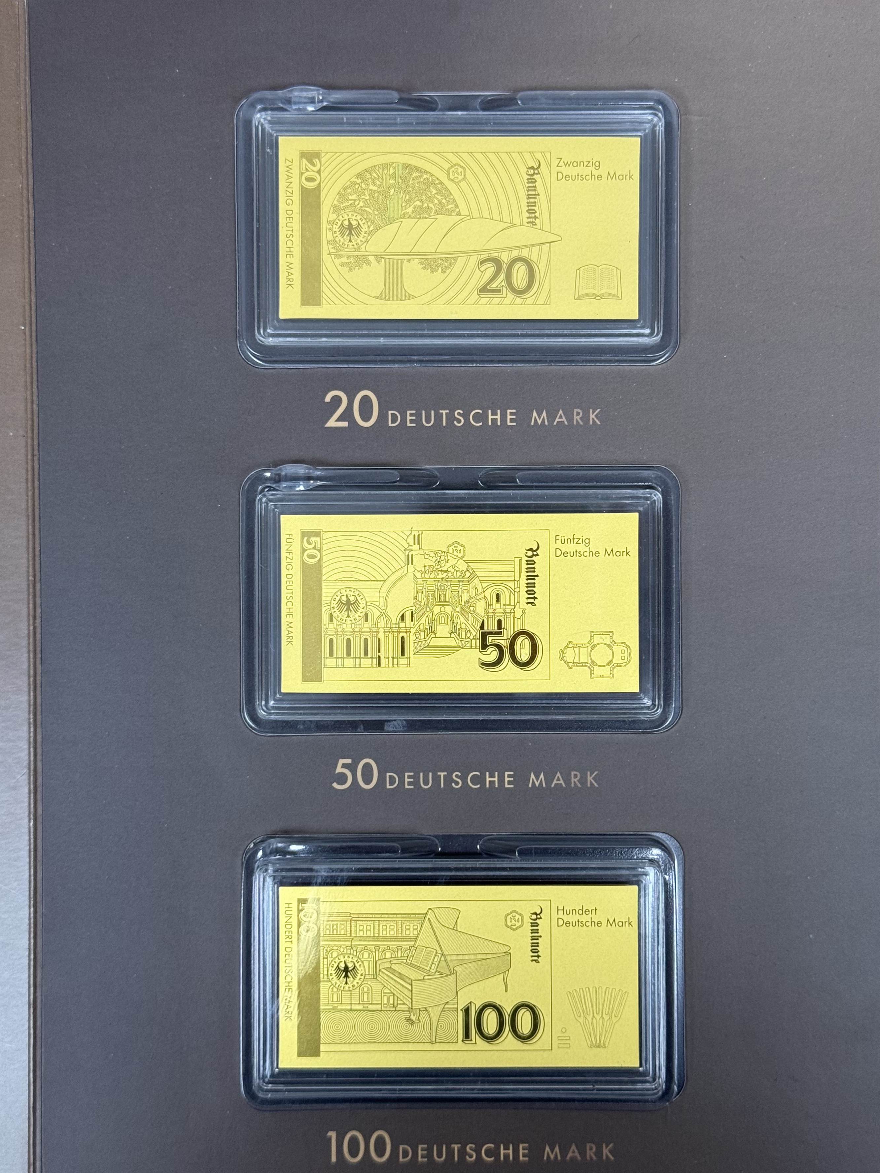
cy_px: 586
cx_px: 440
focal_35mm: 48
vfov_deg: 39.7
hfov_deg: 30.3
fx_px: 1627
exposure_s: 1/100
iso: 100
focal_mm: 6.76
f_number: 1.78
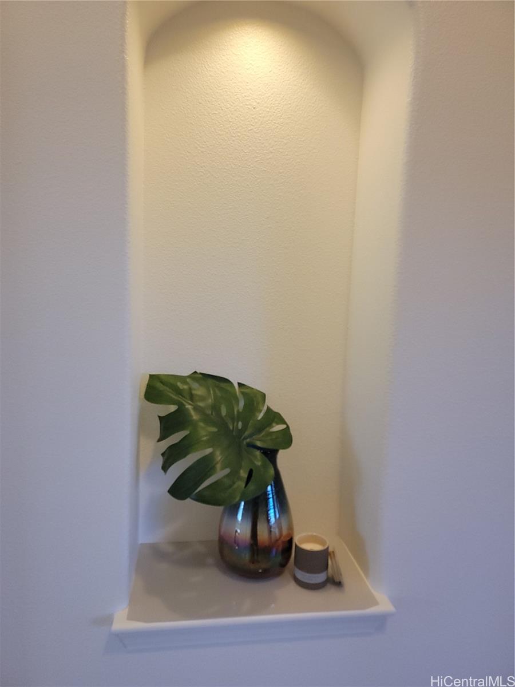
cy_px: 344
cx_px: 258
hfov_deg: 56.8
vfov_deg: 71.6
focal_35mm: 24
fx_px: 476
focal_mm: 6.7
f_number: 1.8
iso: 200
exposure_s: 1/120
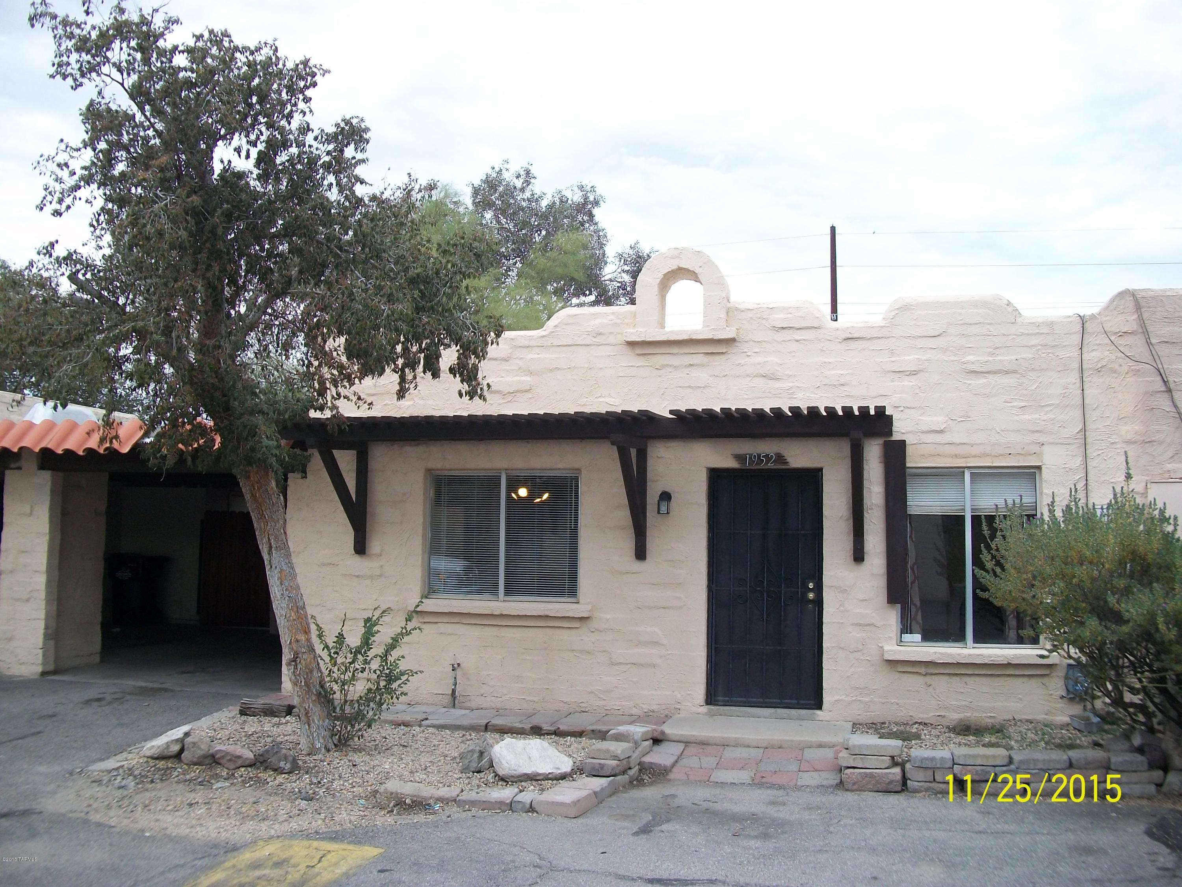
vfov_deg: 44.2
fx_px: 1093
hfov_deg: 56.8
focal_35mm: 32
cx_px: 591
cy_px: 444
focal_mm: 5.7
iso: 80
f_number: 2.9
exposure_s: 1/400
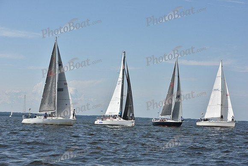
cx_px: 124
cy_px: 83
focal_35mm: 70
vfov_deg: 19.5
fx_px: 482
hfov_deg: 28.8
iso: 320
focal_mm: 70
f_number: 10
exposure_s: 1/1250
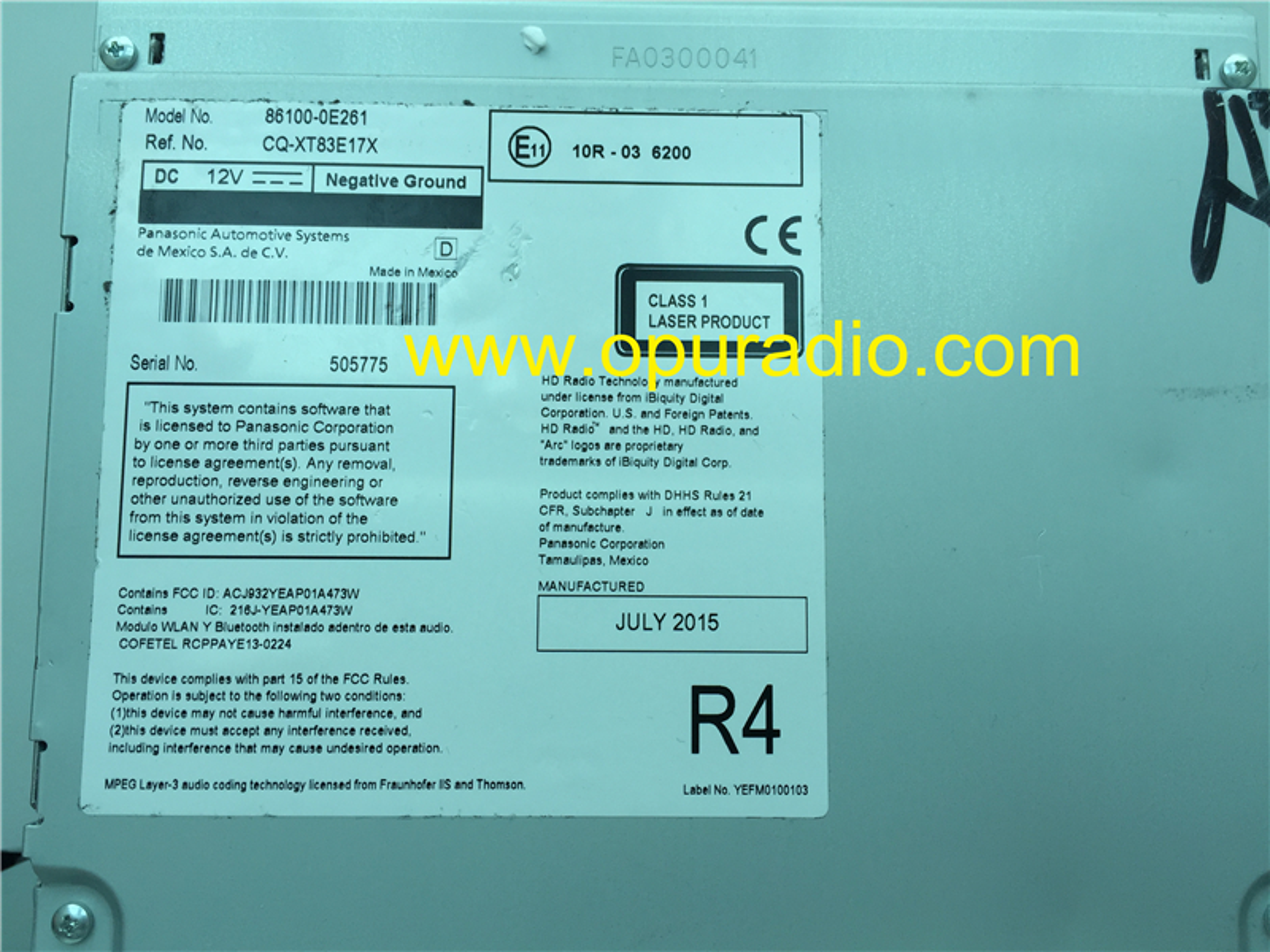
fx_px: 1064
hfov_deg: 61.7
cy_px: 476
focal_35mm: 29
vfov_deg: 48.2
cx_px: 635
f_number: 2.2
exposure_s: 1/439
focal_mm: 4.15
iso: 32
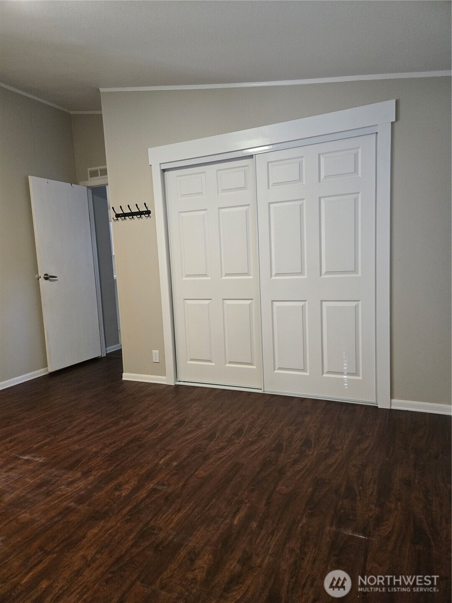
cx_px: 226
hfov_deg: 58.9
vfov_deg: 73.9
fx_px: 400
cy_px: 302
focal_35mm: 23
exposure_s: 1/120
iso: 800
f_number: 1.8
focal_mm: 5.4
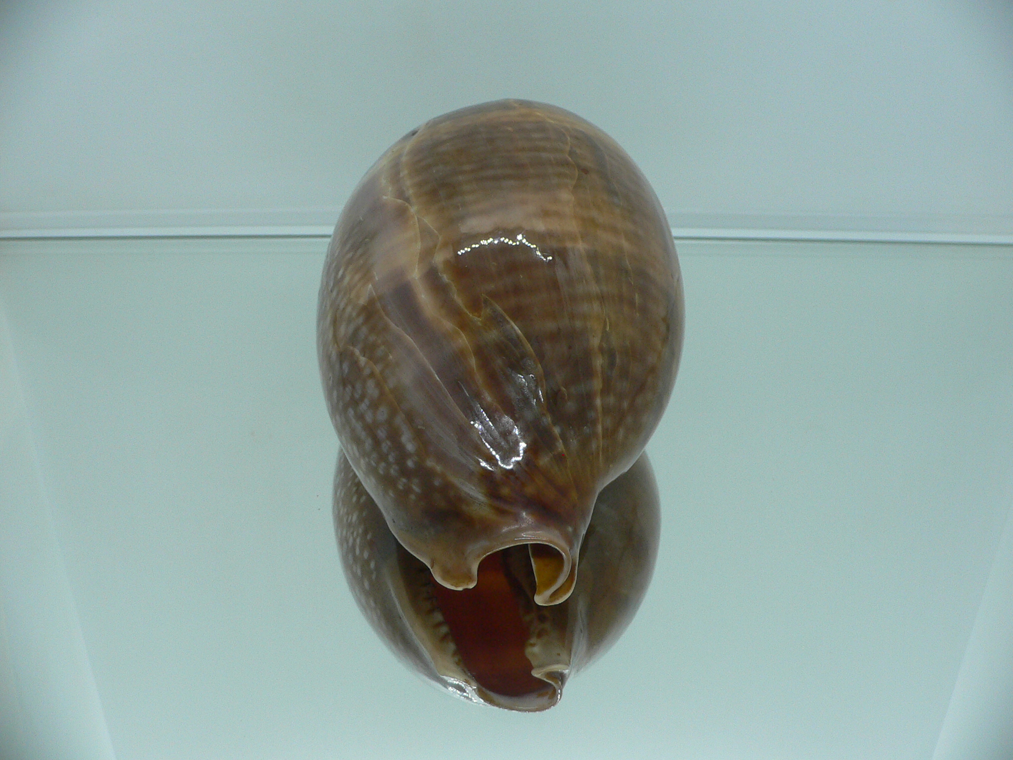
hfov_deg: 52.6
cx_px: 506
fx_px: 1024
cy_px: 380
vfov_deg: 40.7
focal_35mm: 35
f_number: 2.8
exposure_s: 1/60
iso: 150
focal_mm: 4.6
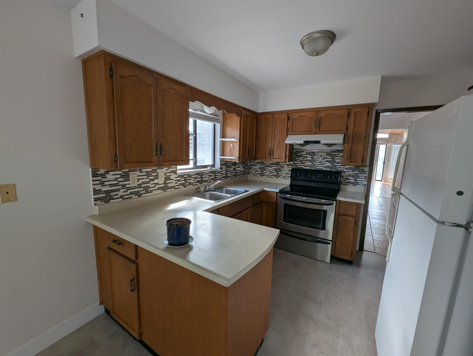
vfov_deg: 90.1
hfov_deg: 106.1
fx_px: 178
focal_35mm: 13
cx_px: 236
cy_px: 178
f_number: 2.2
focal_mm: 1.95
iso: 61
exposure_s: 1/67
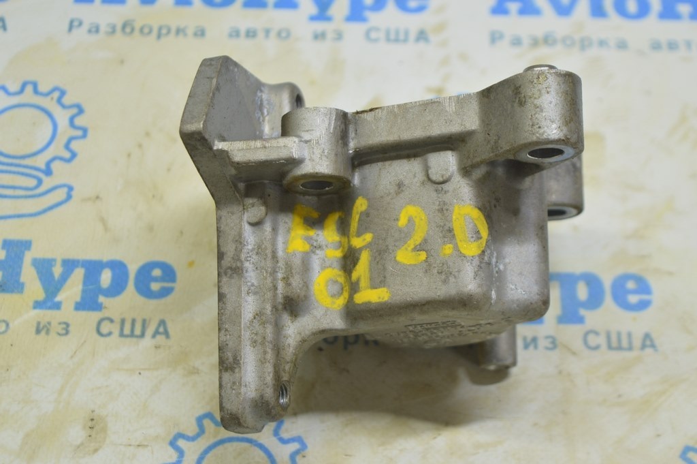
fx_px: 1596
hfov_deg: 24.6
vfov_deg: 16.5
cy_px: 232
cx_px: 348
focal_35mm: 82
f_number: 5.6
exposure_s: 1/20
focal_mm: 55
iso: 400
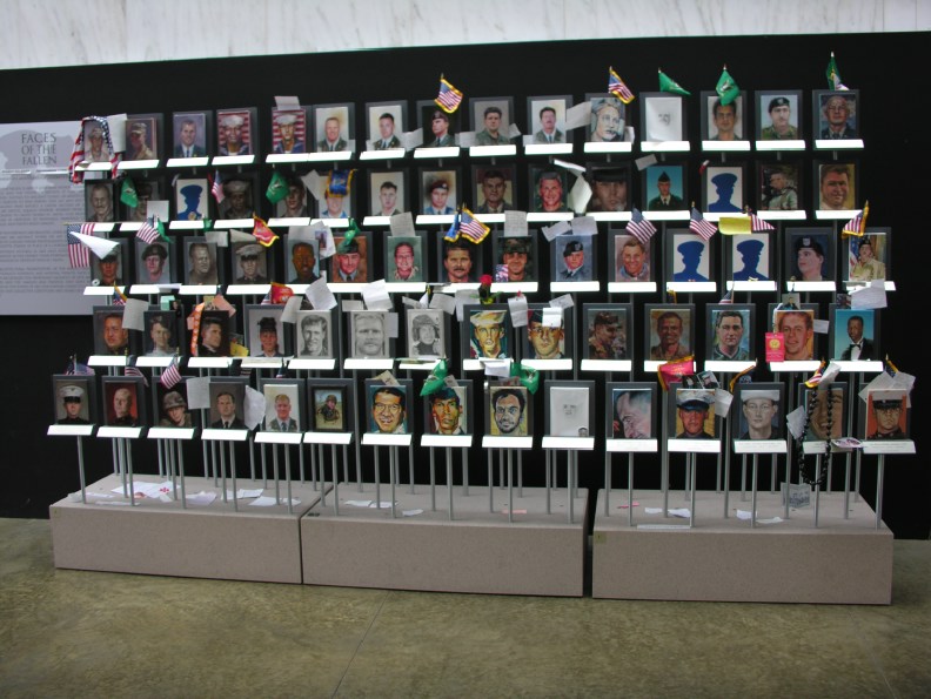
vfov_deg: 40.7
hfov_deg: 52.6
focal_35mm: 35
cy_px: 350
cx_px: 466
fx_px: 942
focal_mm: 8.9
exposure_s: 1/34.2
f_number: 3.2
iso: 50
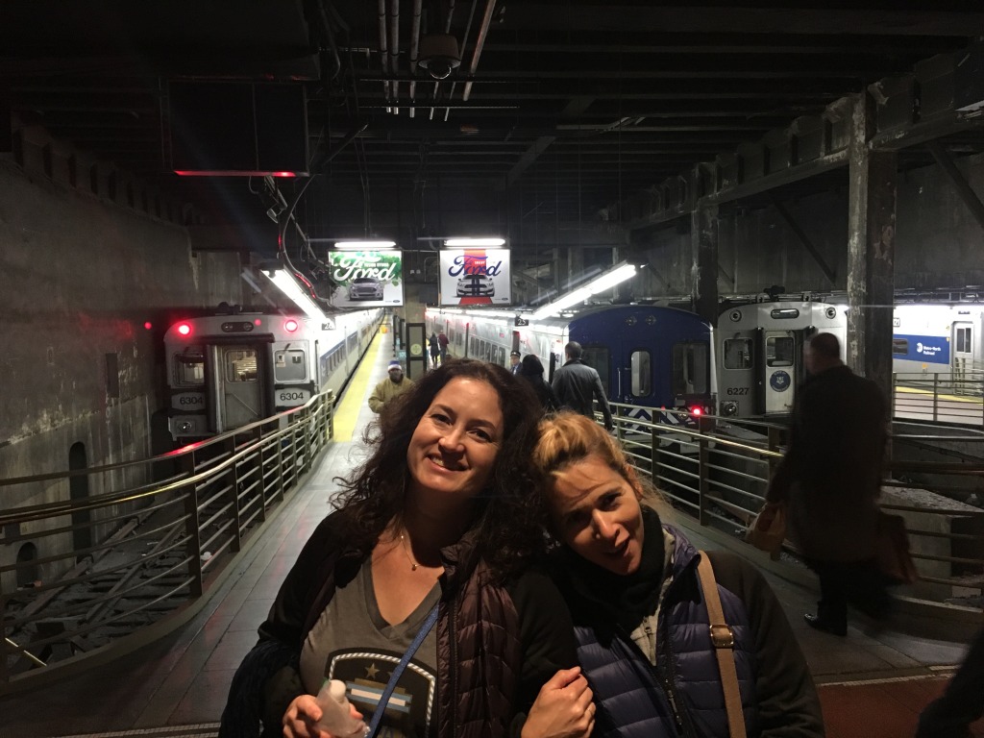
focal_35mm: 29
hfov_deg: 61.7
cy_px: 369
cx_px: 492
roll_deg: +2.2
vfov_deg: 48.2
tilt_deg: -3.8
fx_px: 824
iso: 200
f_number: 2.2
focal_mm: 4.15
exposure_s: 1/17
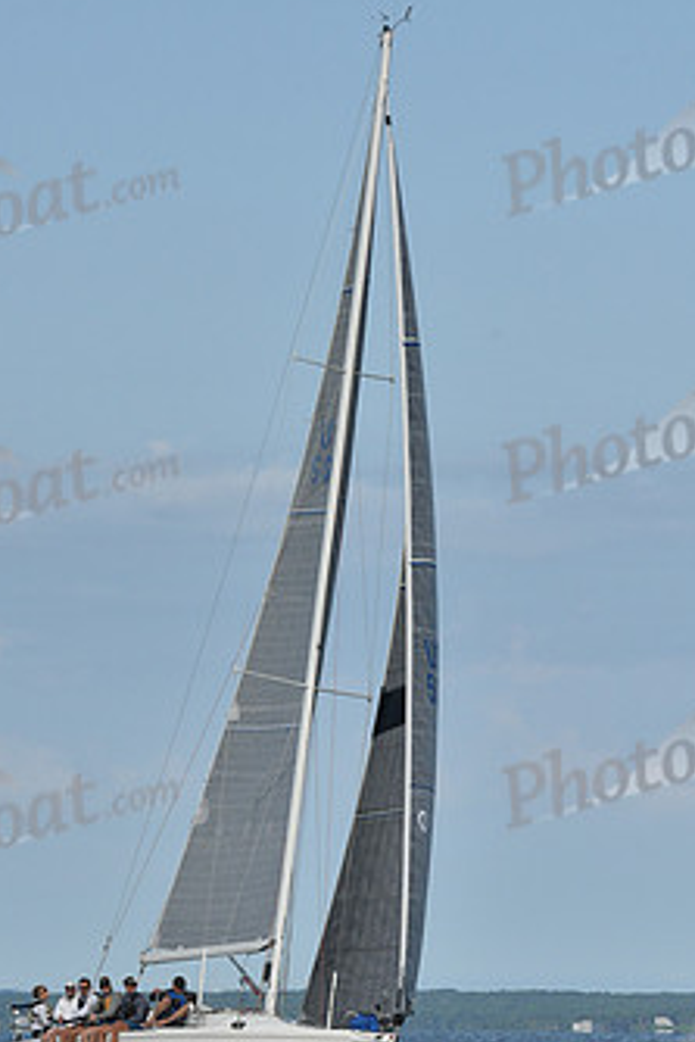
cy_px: 630
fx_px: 9285
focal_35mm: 321
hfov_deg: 4.3
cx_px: 341
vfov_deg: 6.4
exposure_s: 1/1000
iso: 320
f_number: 11
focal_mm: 185
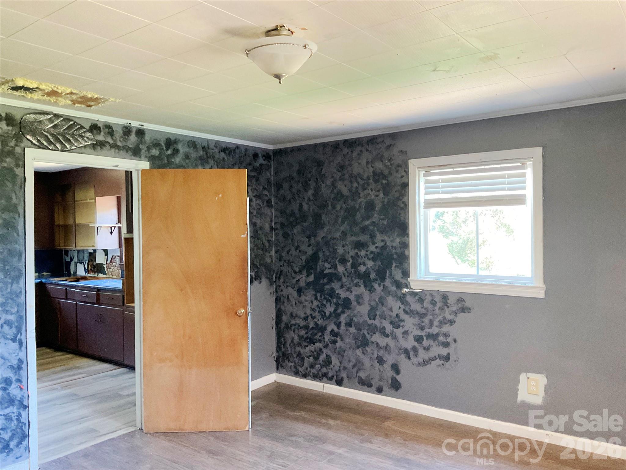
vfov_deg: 48.2
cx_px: 313
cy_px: 235
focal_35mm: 29
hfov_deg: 61.7
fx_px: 524
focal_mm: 3
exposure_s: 1/60
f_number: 1.8
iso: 250
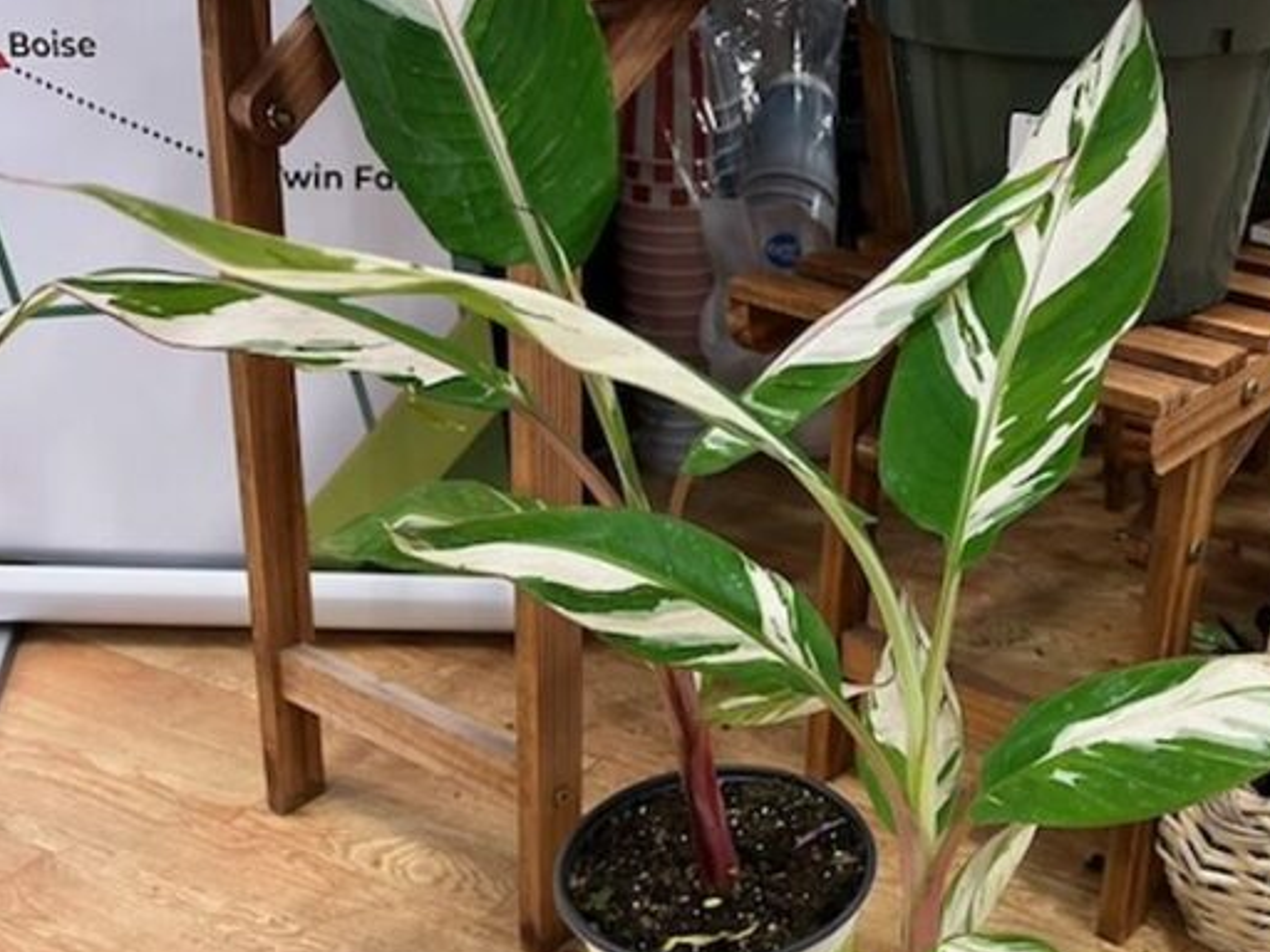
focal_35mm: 39
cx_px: 910
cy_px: 672
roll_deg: -0.6
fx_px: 1431
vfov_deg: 36.2
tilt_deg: -32.2
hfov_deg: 46.6
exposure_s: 1/60
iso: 200
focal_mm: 5.1
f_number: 1.6
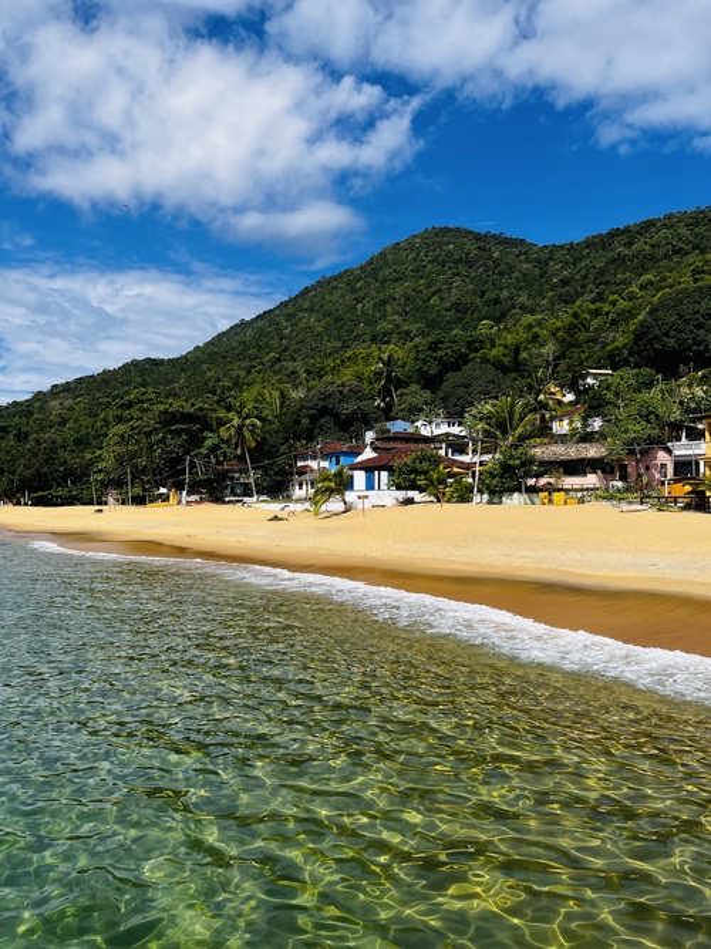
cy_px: 474
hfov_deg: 53.0
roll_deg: +0.3
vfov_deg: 67.3
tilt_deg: +2.1
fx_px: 712
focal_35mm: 26
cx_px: 356
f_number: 1.6
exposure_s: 1/4651
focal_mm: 5.1
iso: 50
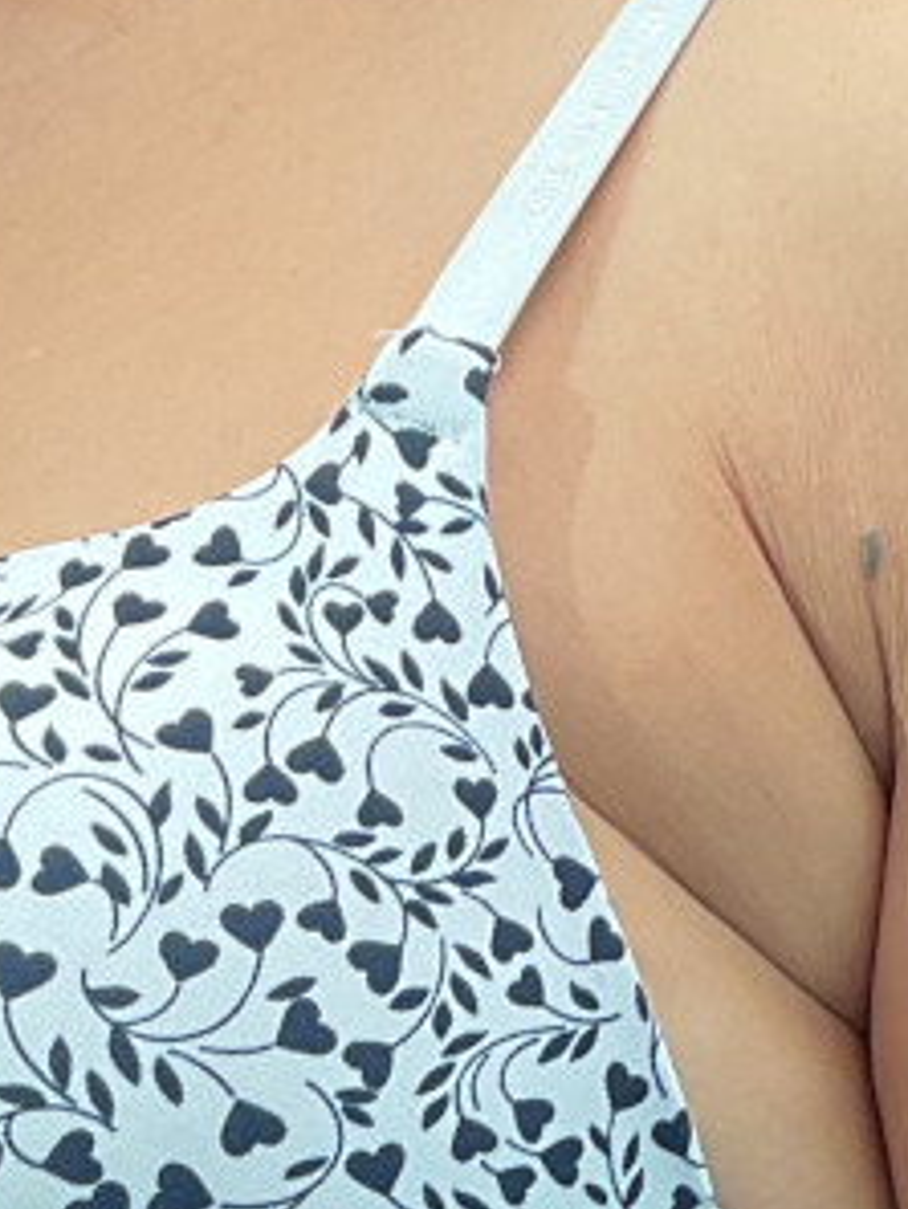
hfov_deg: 11.3
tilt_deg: -6.0
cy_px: 2196
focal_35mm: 130
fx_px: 4543
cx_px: 86
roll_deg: -2.9
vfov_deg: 13.5
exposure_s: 1/60
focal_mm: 3
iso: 32
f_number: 1.8
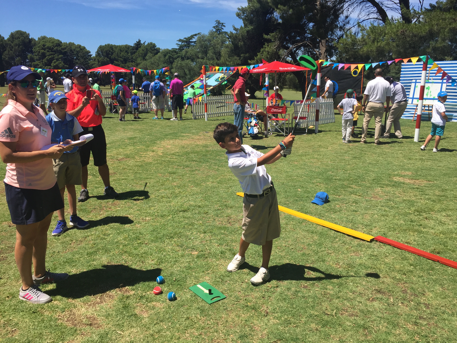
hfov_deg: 61.7
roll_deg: -0.9
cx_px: 228
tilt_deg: -11.8
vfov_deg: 48.2
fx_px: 383
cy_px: 172
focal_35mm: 29
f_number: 2.2
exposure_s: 1/2083
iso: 32
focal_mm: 4.15
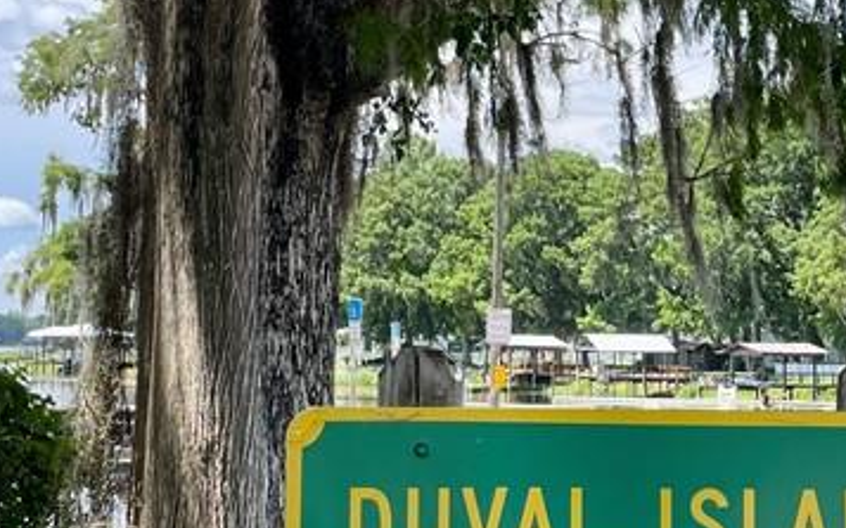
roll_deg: +1.0
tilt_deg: +1.4
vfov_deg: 16.5
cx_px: 628
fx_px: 1821
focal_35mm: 79
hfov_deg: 25.9
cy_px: 327
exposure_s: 1/1247
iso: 32
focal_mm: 4.2
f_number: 1.6
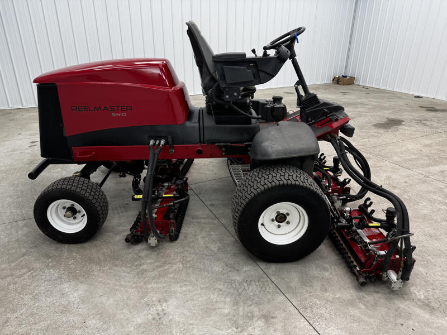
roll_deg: -1.4
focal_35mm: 24
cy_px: 168
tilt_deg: -24.9
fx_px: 310
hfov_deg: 71.6
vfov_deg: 56.8
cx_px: 224
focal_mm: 6.76
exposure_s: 1/120
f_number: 1.78
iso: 100
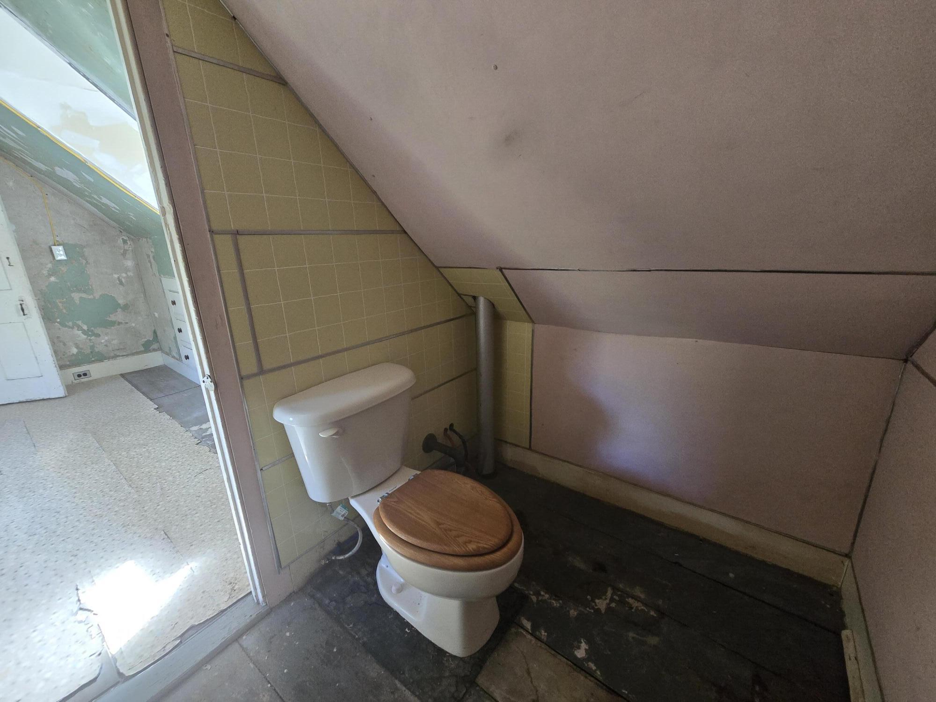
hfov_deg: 106.2
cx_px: 468
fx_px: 352
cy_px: 351
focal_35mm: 13
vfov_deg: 89.9
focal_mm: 2.2
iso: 640
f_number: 2.2
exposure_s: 1/60
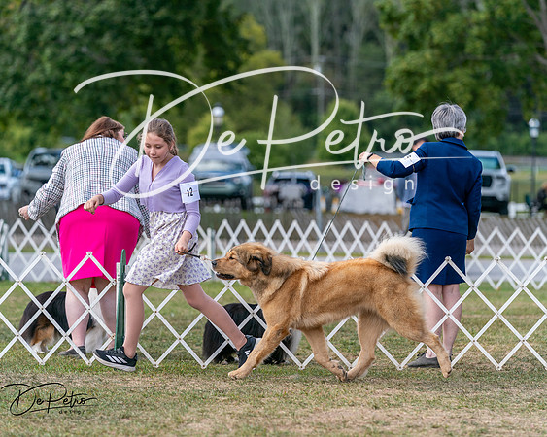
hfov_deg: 9.9
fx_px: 3153
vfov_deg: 7.9
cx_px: 274
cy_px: 218
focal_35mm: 195
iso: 400
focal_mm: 173
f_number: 4
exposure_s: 1/2000
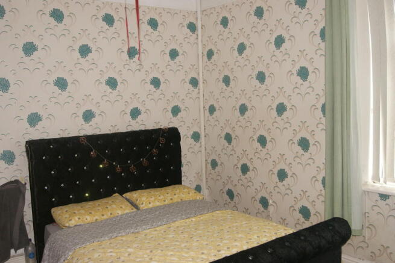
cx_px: 198
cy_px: 132
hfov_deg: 53.1
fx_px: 395
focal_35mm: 36
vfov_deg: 36.9
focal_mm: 24
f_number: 5.6
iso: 400
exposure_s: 1/60
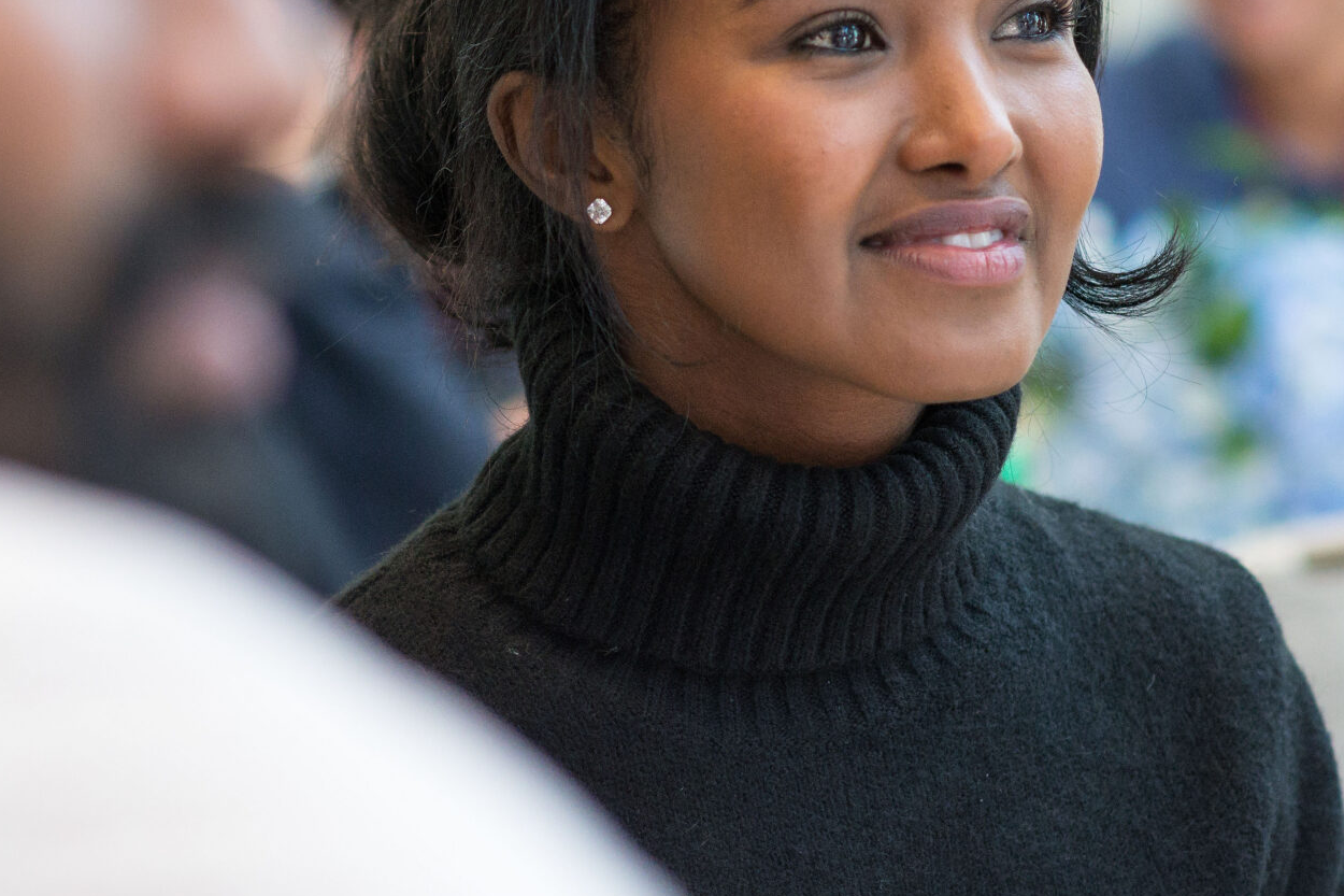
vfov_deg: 6.6
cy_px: 216
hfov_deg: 9.9
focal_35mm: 209
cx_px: 511
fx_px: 7794
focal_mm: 85
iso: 1600
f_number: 3.2
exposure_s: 1/320
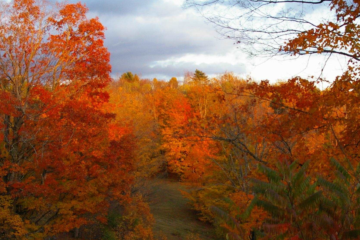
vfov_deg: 17.9
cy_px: 113
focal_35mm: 76
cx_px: 210
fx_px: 759
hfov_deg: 26.6
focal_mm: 28
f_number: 5.6
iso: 800
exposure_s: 1/125
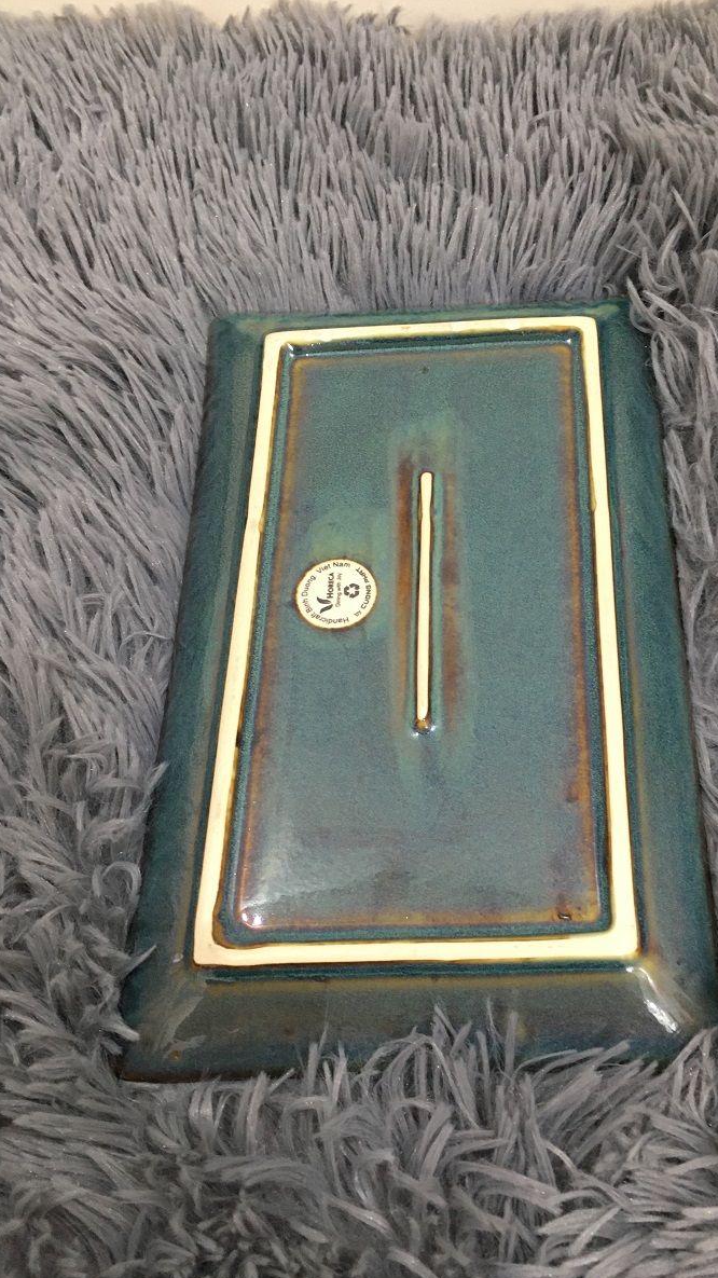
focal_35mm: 32
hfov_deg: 36.4
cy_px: 645
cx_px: 464
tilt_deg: -62.8
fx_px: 1084
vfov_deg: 61.0
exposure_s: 1/33
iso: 160
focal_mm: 4.15
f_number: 2.2
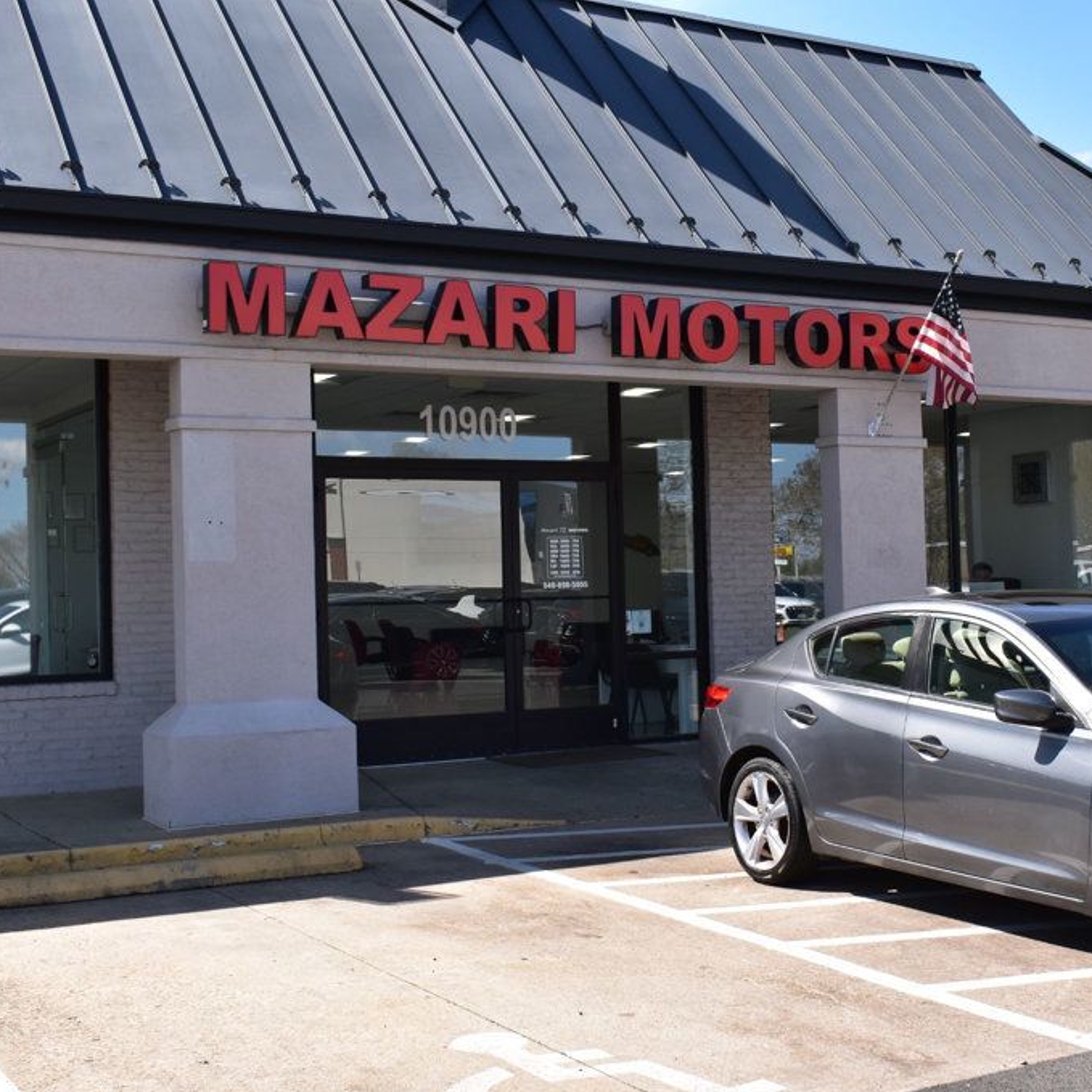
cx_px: 740
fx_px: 1785
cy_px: 547
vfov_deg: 34.0
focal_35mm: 50
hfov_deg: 33.7
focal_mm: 26
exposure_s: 1/400
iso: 400
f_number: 11
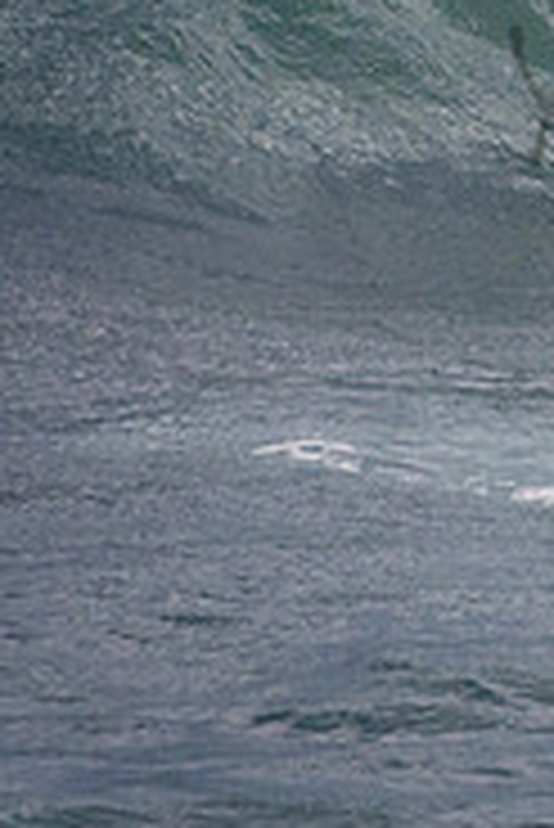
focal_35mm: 1887
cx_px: 973
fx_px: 43473
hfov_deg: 0.7
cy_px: 56
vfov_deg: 1.1
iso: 1250
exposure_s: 1/800
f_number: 5.6
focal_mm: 400
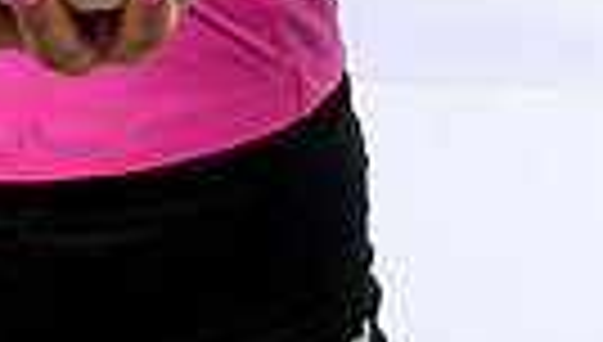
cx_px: 81
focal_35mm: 228
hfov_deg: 9.4
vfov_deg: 5.1
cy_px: -603
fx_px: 3653
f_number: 7.1
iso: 200
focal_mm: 65
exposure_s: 1/250
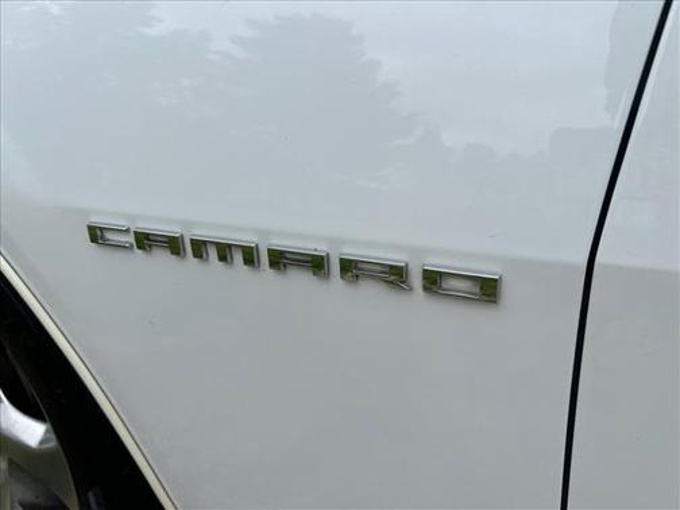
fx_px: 511
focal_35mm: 26
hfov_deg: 67.3
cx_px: 340
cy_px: 255
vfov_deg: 53.1
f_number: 1.5
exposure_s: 1/2299
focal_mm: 5.7
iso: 50
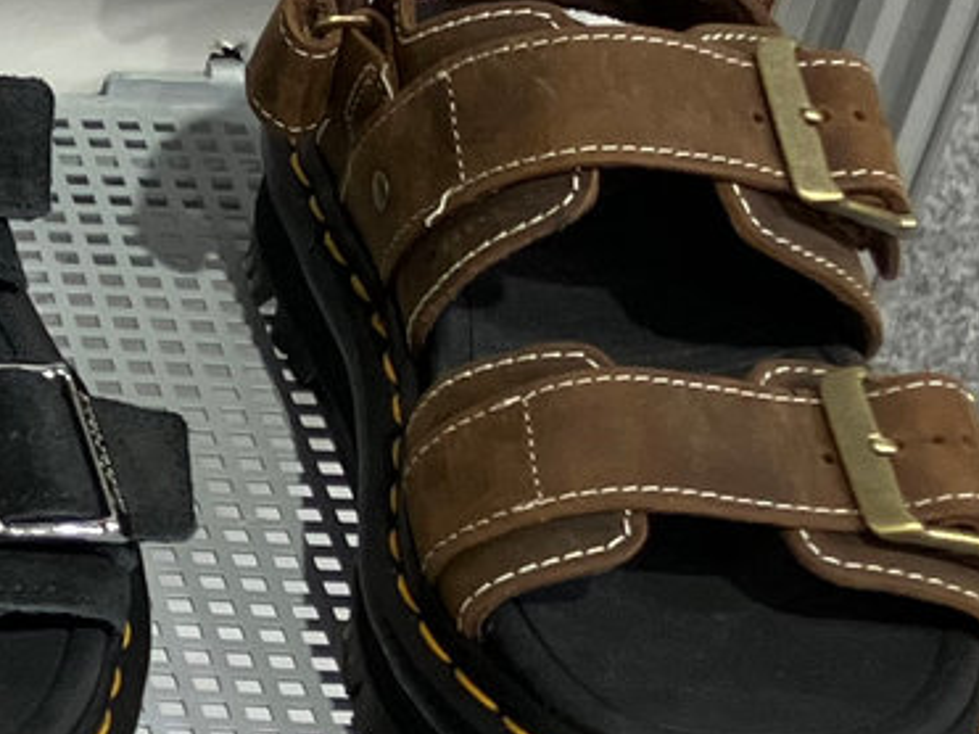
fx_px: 4100
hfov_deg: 11.6
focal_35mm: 145
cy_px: 195
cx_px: -1232
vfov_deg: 10.2
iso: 80
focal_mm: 3.99
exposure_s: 1/93
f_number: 1.8
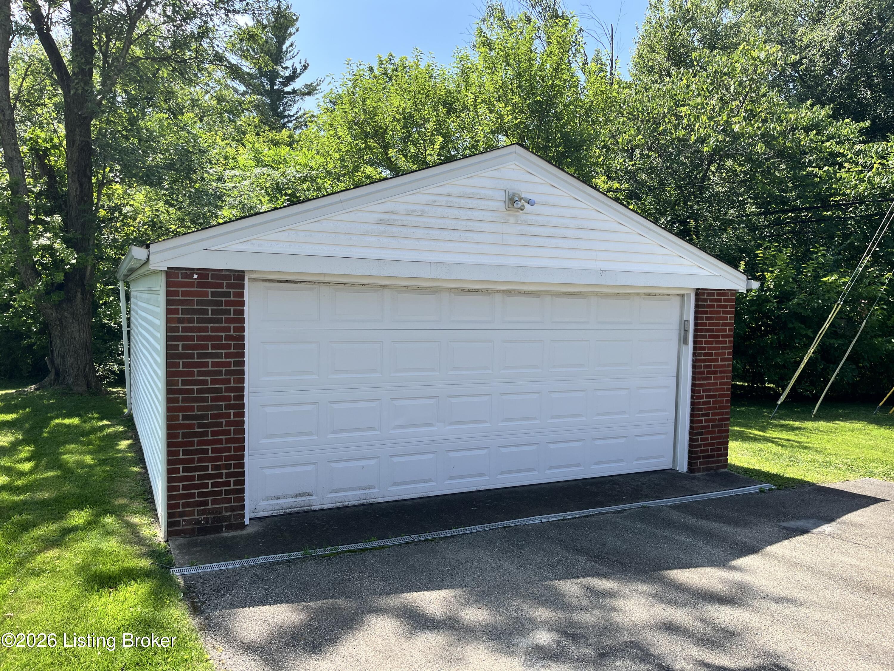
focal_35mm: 26
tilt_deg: -4.4
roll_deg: -2.0
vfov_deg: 53.1
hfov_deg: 67.3
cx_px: 447
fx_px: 671
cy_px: 336
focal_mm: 5.1
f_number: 1.6
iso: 50
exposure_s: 1/1238
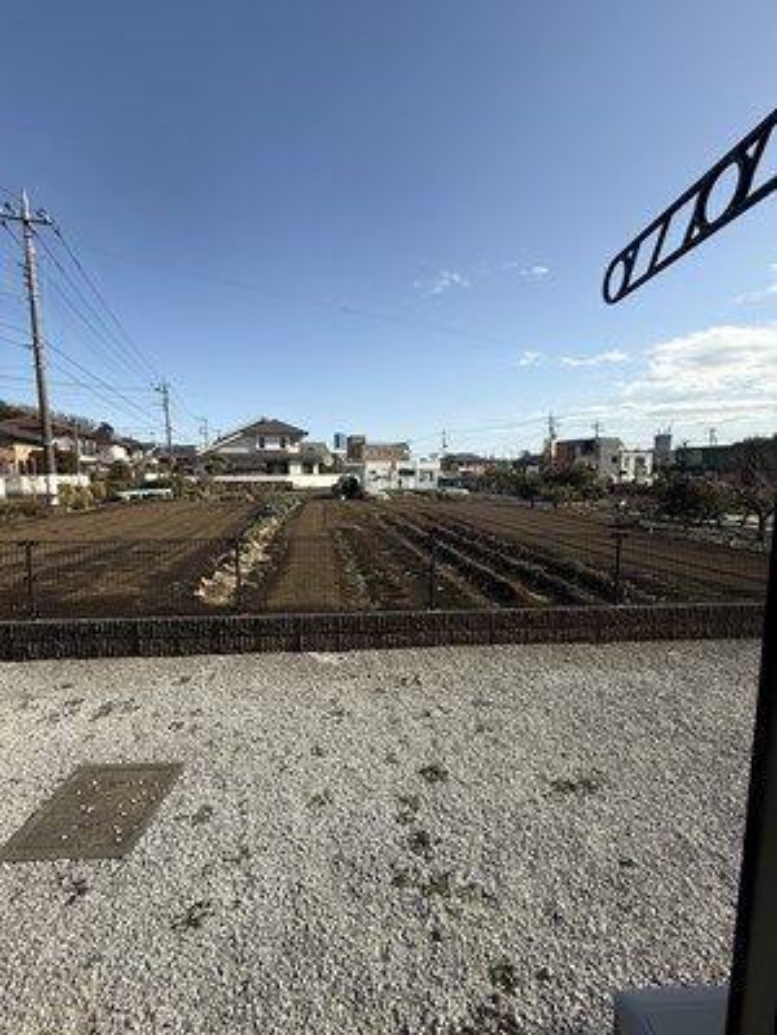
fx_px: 419
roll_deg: -1.8
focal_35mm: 14
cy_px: 518
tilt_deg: -7.1
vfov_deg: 102.1
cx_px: 388
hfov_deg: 85.7
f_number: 2.2
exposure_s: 1/1795
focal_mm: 2.22
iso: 50
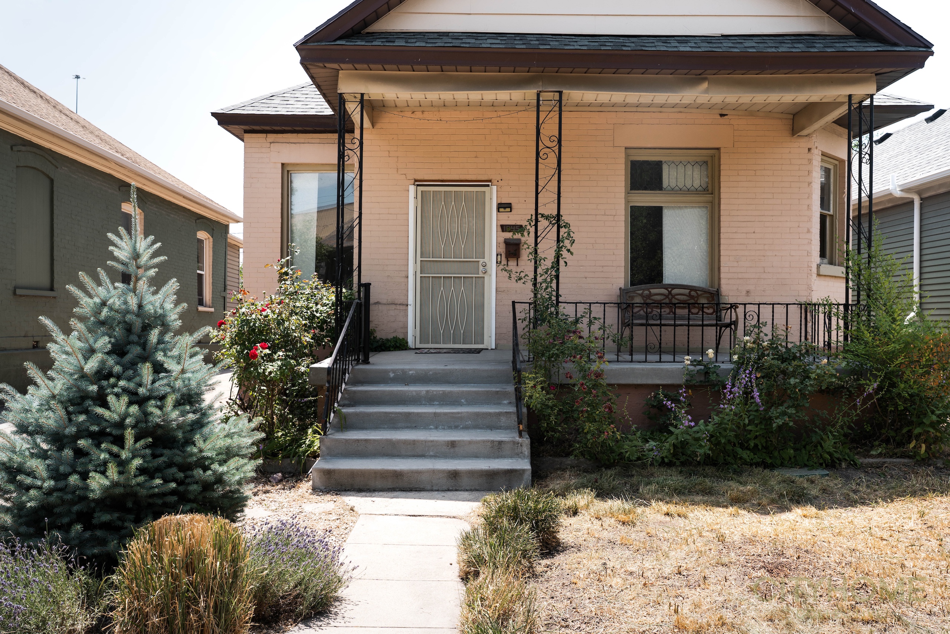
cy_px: 317
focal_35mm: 29
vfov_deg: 44.7
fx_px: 771
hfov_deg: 63.3
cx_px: 475
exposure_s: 1/250
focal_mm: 29.2
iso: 100
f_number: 7.1
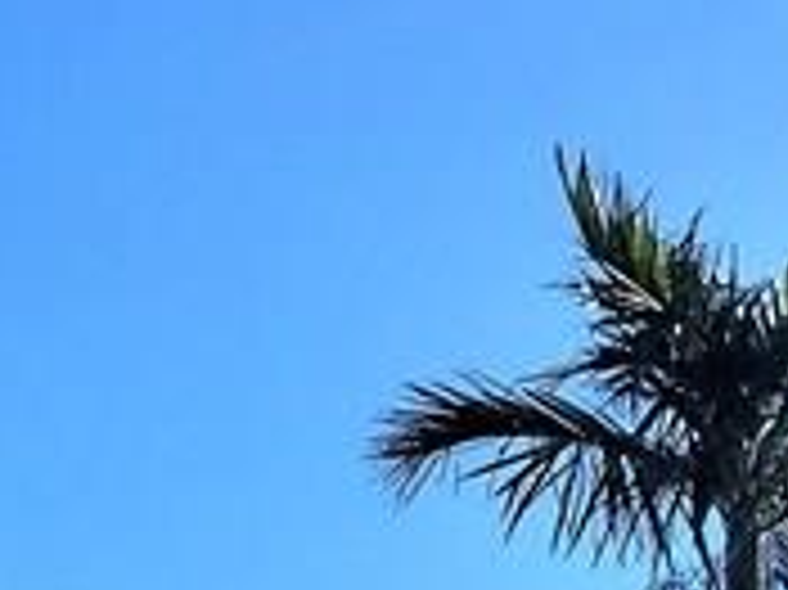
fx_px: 3867
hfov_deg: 11.2
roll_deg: -1.6
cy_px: 1108
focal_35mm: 170
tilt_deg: +10.8
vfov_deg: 8.4
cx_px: -378
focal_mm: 4.15
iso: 32
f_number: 2.2
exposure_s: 1/2198
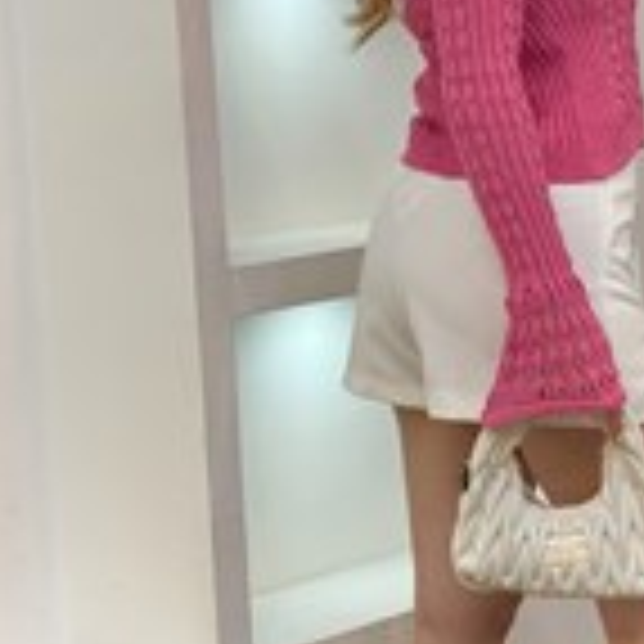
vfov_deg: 13.1
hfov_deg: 13.1
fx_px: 2799
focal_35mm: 133
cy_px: 277
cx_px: 473
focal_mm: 6
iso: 80
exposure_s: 1/100
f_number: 2
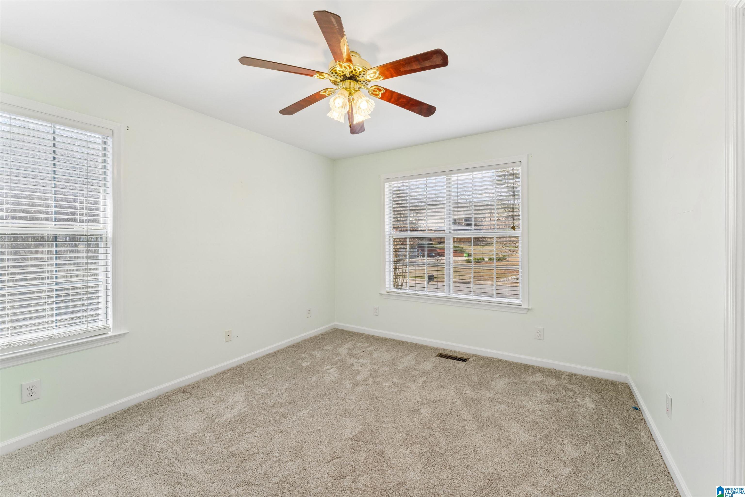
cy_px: 248
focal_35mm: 15
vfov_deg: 78.8
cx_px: 372
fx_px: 302
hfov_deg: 101.9
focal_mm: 14.6
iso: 400
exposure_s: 1/30
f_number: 13
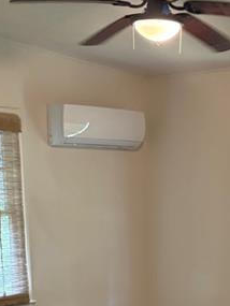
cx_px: 218
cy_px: 290
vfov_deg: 26.6
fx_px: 620
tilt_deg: -10.2
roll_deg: -1.2
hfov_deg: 20.5
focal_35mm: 70
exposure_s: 1/60
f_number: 1.6
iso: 400
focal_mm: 5.96
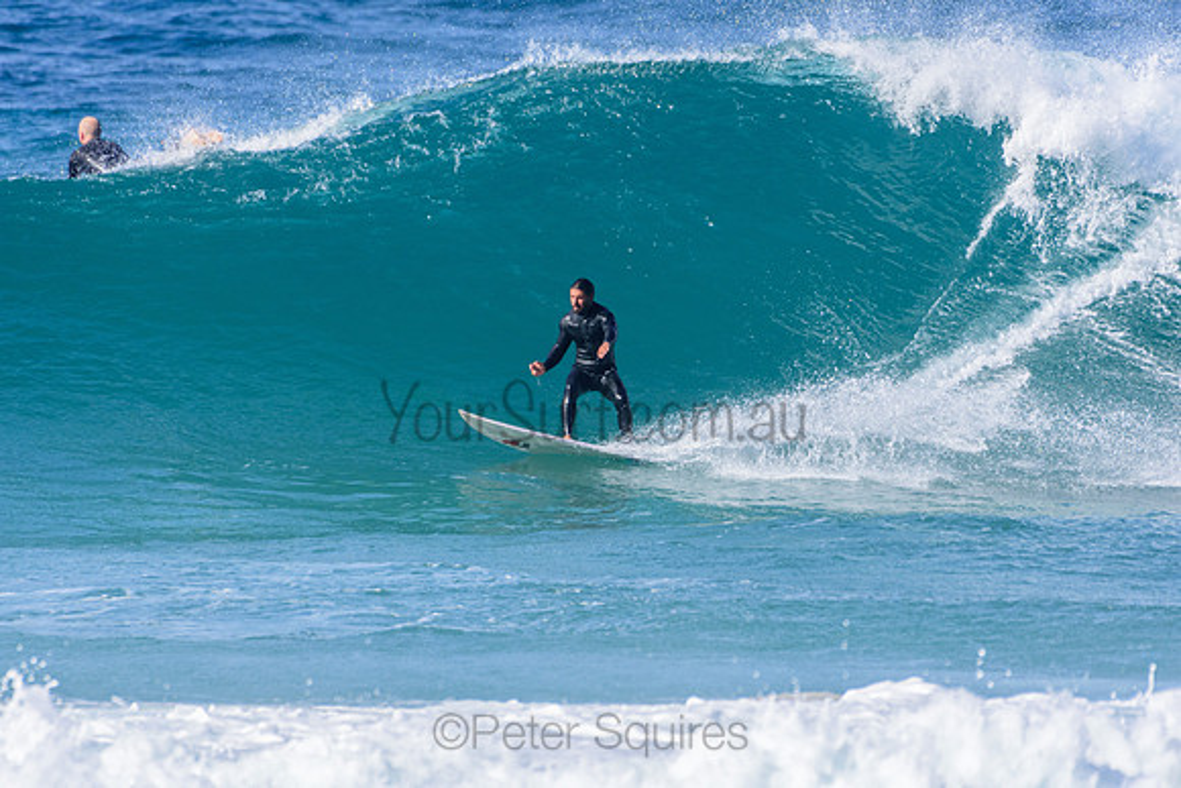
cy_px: 394
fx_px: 24609
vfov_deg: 1.8
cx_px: 590
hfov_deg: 2.7
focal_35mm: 750
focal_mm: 500
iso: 360
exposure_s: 1/2000
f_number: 5.6
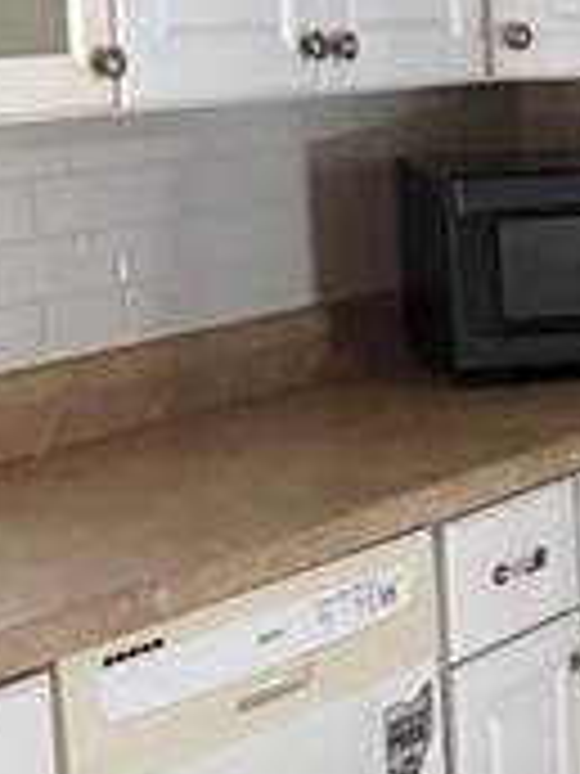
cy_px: 414
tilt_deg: -9.3
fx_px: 2591
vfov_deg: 17.0
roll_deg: +1.1
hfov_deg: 12.1
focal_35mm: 116
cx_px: 899
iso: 320
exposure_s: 1/60
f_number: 1.6
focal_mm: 5.96
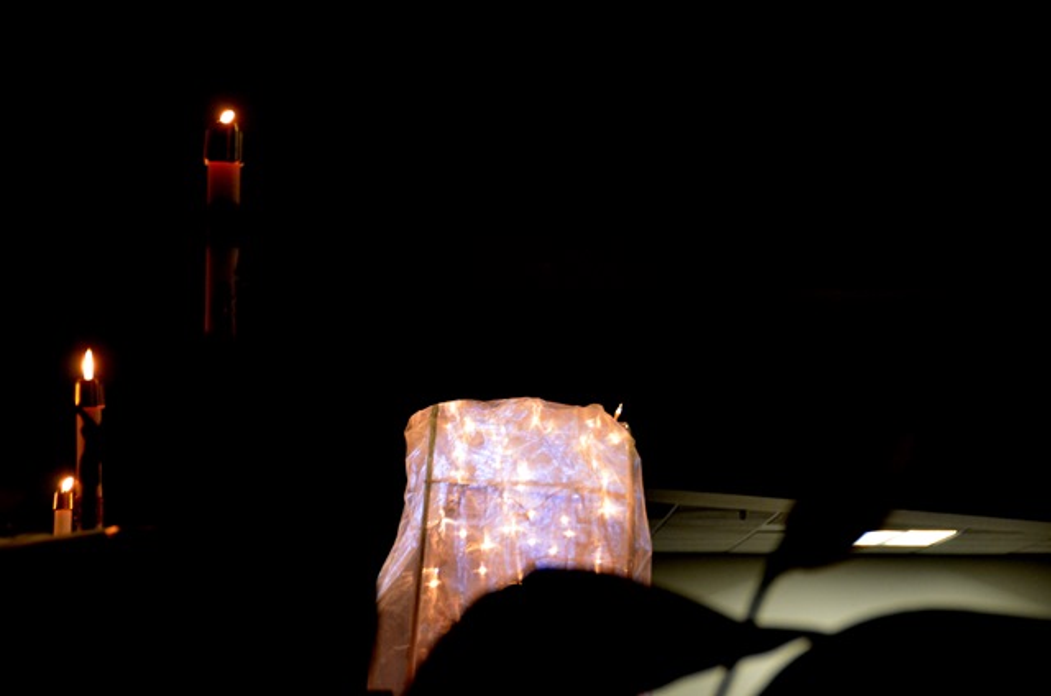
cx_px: 526
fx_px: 3496
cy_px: 348
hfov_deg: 17.1
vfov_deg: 11.4
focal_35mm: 120
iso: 1600
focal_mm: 80
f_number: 5
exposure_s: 1/20
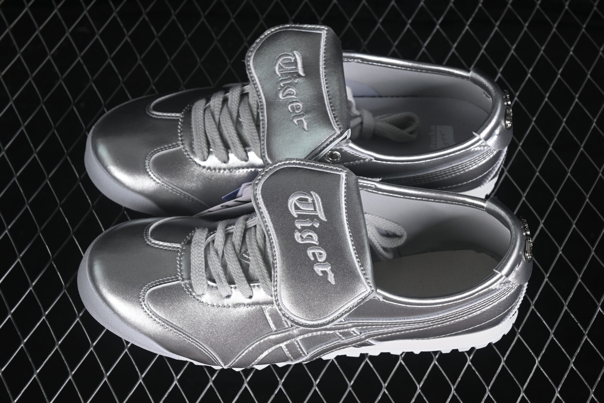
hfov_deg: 27.0
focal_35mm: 75
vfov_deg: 18.2
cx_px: 302
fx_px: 1258
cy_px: 202
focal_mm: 50
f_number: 7.1
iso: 160
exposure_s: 1/80
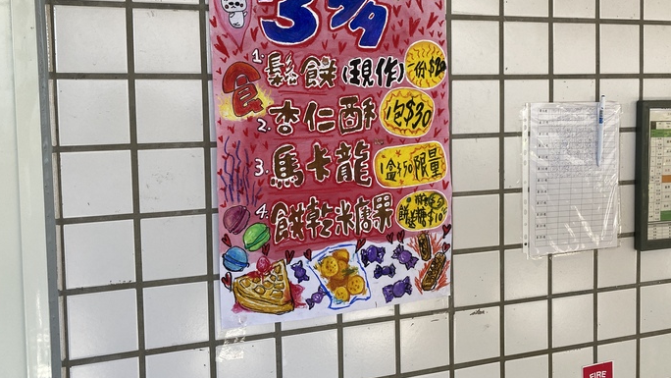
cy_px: 141
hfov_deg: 66.1
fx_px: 516
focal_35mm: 29
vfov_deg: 39.9
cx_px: 333
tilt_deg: -2.5
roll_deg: +0.4
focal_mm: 4.25
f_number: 1.8
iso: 100
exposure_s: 1/121
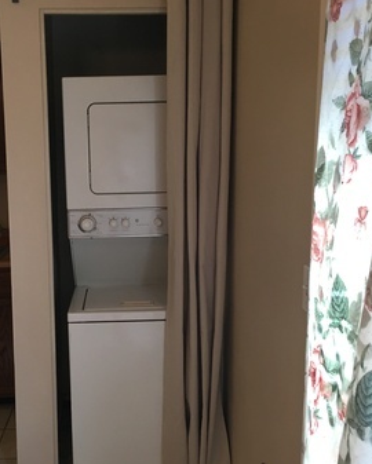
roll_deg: +0.9
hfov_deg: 35.3
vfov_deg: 43.8
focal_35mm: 42
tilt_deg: -8.5
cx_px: 121
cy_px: 231
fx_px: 577
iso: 80
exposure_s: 1/30
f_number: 2.2
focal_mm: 4.15
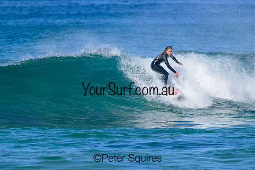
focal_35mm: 770
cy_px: 86
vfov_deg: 1.8
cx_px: 140
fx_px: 5456
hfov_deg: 2.7
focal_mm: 560
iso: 450
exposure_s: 1/1600
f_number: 8
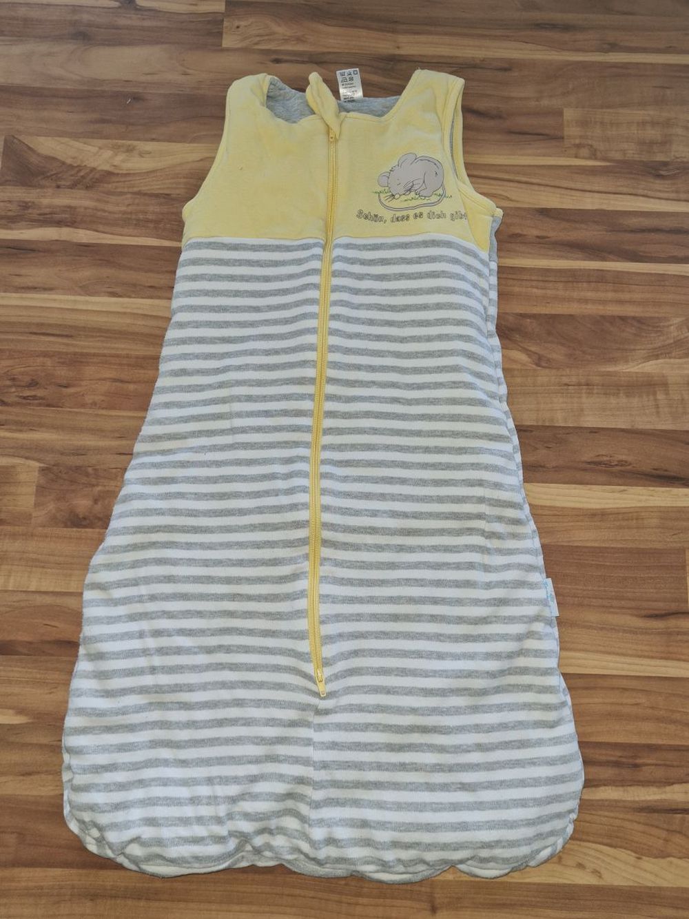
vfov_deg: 67.3
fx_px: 690
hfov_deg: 53.0
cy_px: 460
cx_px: 344
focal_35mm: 26
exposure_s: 1/100
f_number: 1.8
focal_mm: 5.4
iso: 250
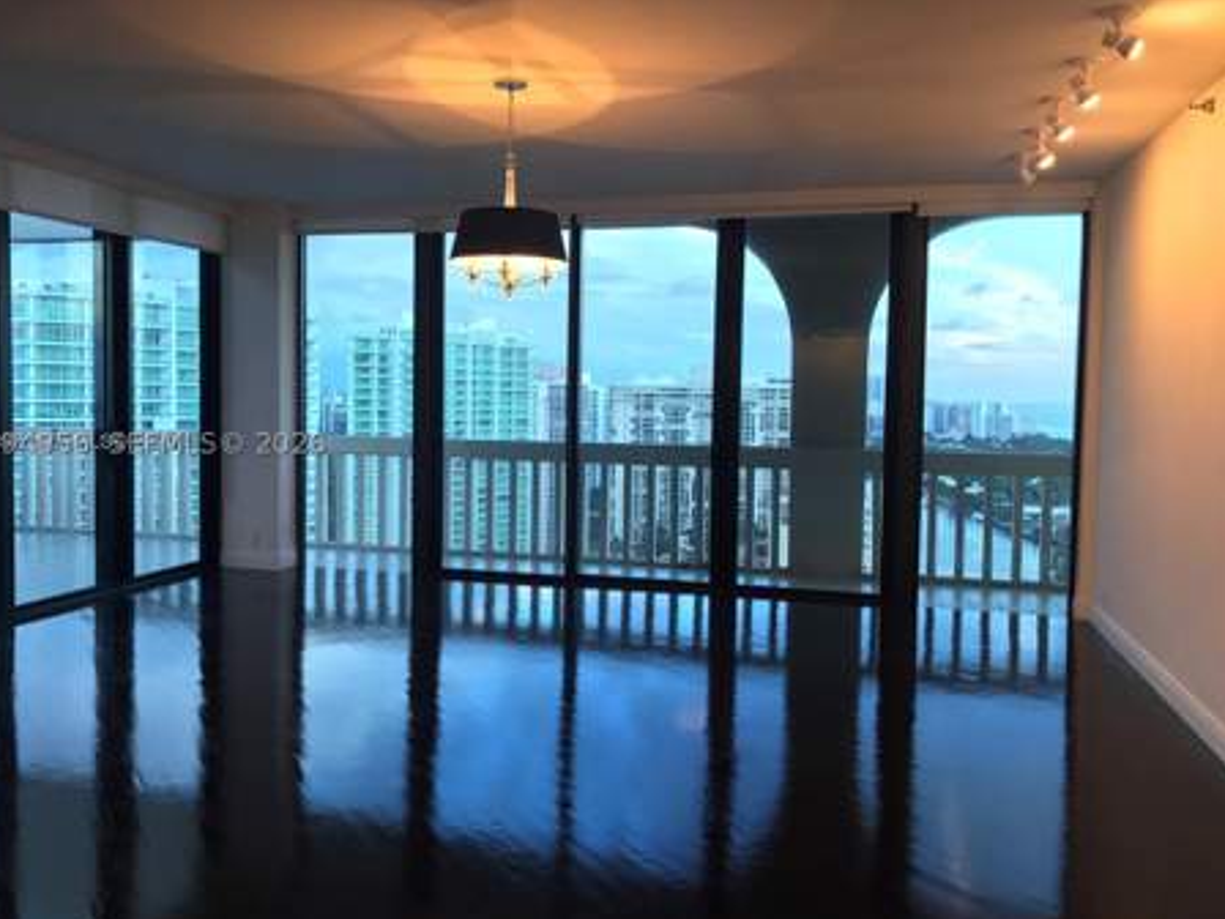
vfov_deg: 46.8
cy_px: 443
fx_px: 1062
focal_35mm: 30
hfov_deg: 59.9
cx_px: 577
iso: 40
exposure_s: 1/30
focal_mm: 3.99
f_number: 1.8
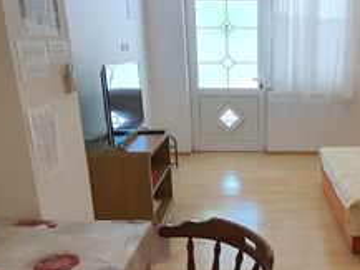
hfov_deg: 49.6
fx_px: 375
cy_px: 159
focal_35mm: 36
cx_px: 264
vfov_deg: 39.6
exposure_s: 1/50
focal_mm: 1.8
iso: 160
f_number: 2.2
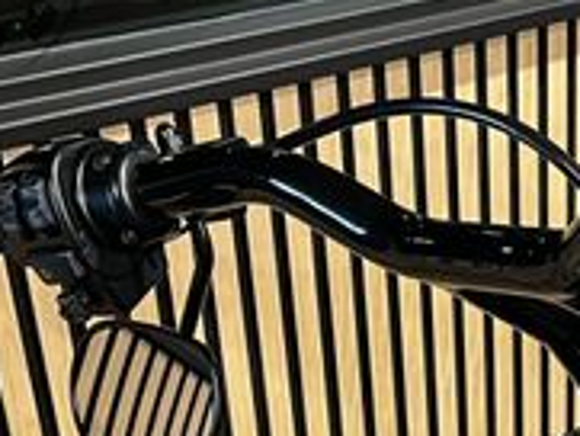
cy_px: 603
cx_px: 708
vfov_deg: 15.2
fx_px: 1543
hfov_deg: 19.9
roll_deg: -2.9
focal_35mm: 92
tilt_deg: -35.0
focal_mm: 5.1
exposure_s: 1/50
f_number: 1.6
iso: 320
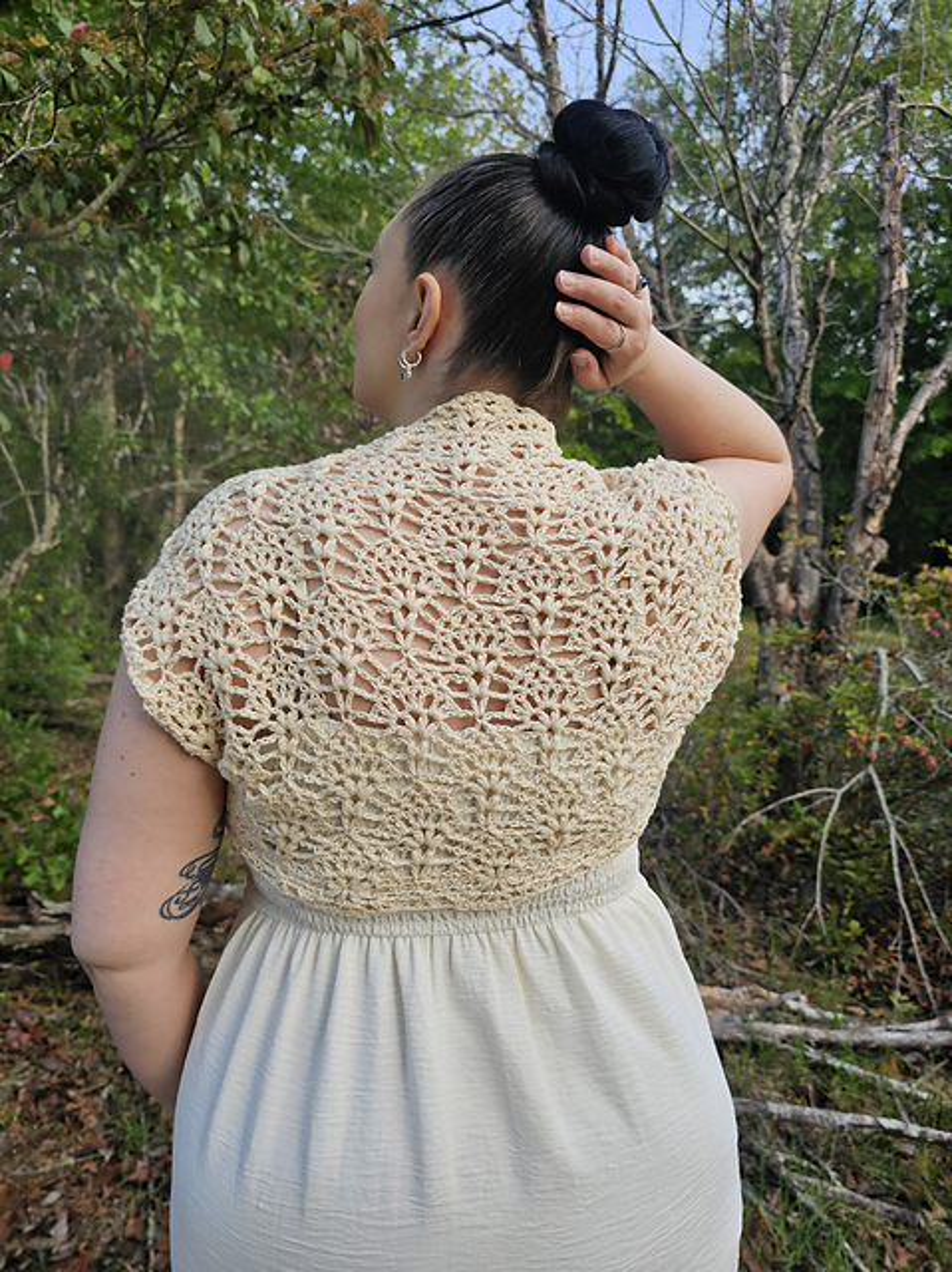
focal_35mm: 23
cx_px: 476
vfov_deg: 74.0
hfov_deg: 58.8
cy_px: 636
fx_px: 845
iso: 20
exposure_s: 1/207
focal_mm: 6.3
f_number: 1.7
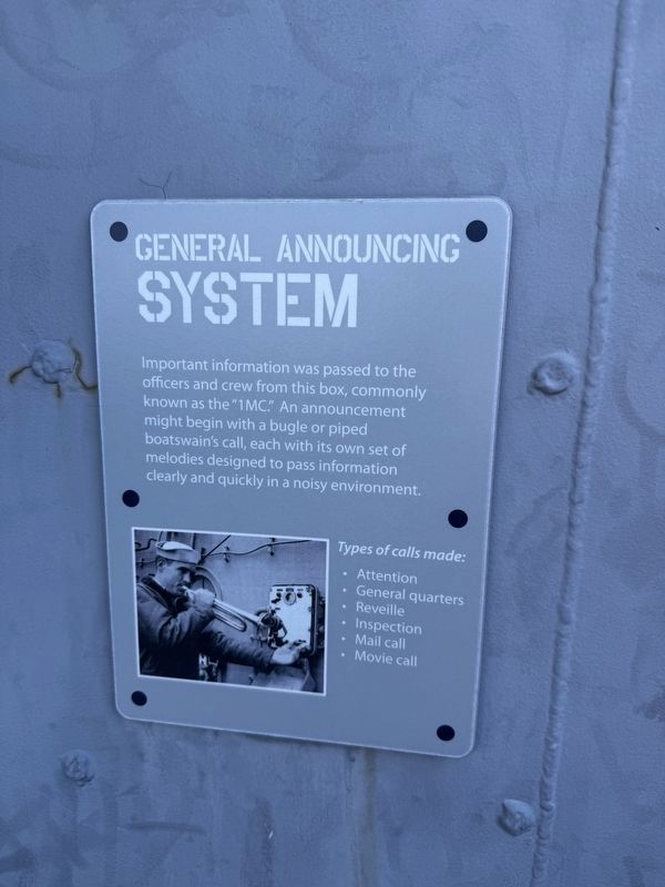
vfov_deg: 71.6
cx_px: 332
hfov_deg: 56.8
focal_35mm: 24
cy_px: 444
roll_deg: -1.5
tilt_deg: -12.9
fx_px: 615
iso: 80
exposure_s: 1/931
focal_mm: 6.76
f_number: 1.78
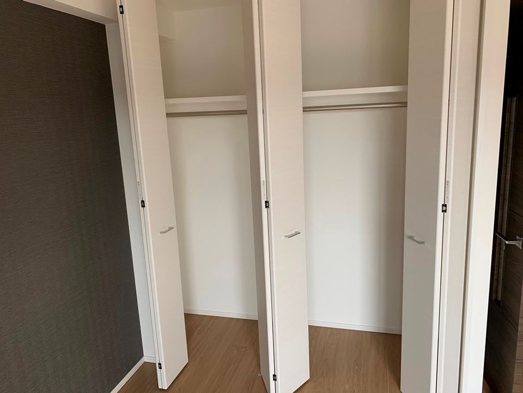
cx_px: 262
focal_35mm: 26
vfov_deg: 53.1
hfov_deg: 67.3
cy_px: 196
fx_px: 393
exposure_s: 1/121
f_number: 1.8
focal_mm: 4.25
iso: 50
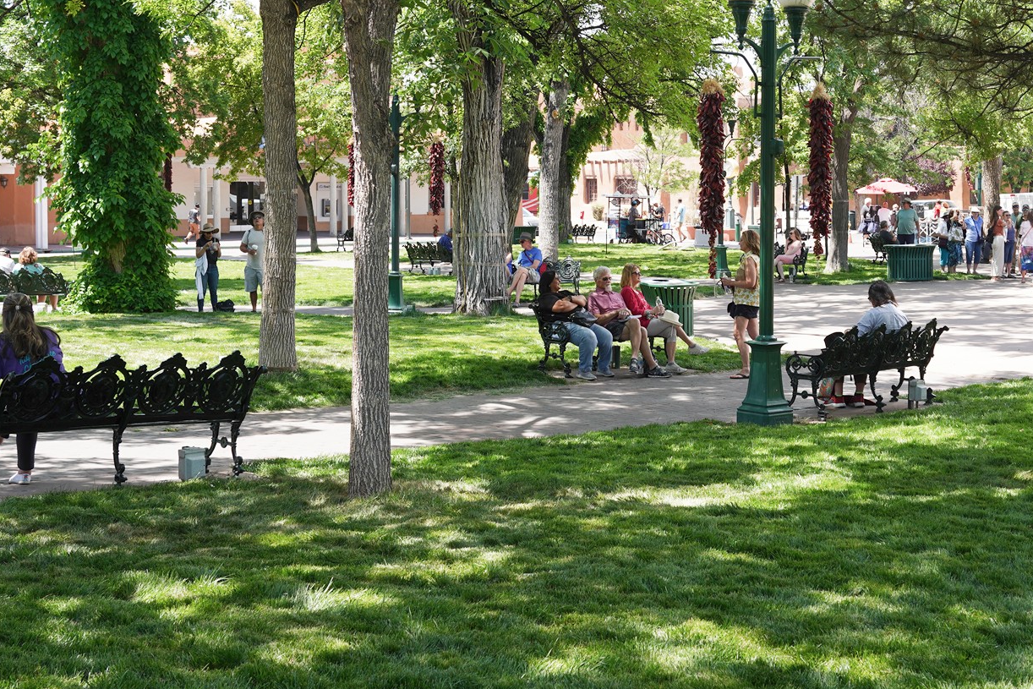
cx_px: 746
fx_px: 1550
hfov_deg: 36.2
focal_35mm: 54
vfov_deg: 24.9
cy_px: 194
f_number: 6.3
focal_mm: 33
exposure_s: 1/100
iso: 100
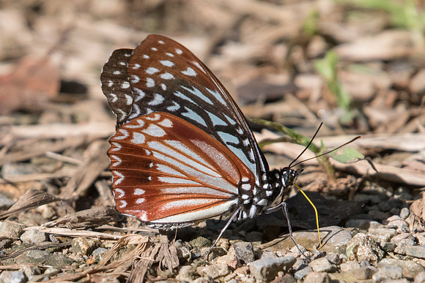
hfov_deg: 1.8
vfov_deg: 1.2
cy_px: 187
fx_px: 13767
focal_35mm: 1166
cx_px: 129
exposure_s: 1/2000
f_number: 7.1
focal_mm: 400
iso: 800
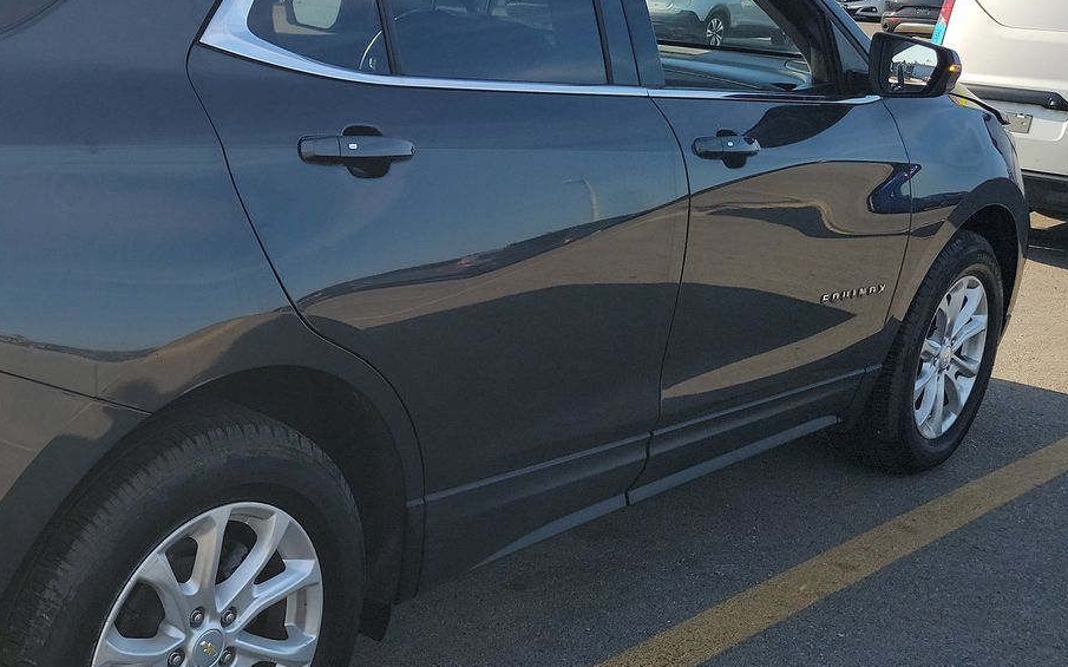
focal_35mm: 45
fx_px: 1309
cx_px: 194
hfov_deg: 42.1
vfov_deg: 28.4
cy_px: 241
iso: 50
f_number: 1.8
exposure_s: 1/693
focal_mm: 6.7
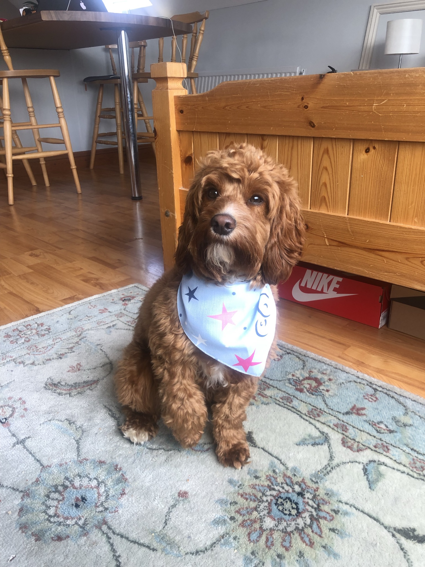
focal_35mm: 28
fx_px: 458
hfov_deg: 49.7
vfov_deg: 63.4
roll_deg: +1.5
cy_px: 284
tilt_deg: -21.7
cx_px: 212
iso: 20
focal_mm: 4
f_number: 1.8
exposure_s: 1/40
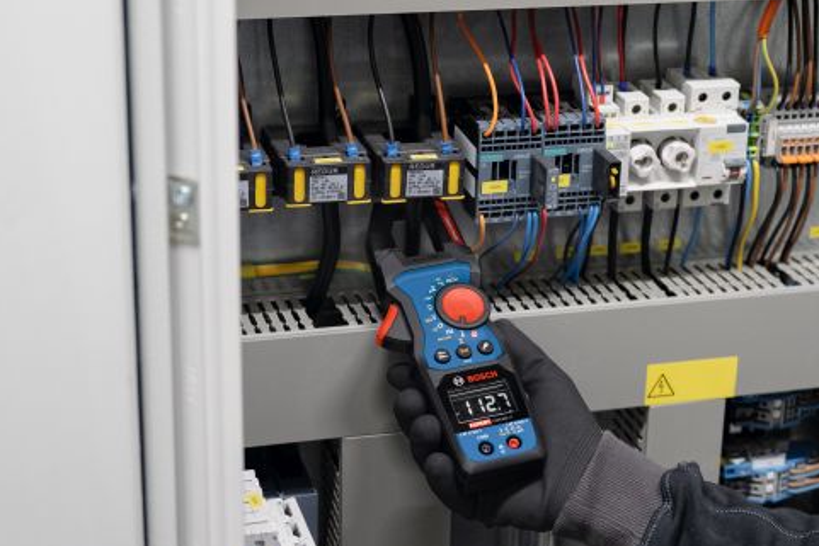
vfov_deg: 16.9
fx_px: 1843
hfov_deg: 25.0
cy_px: 241
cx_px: 477
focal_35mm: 81
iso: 1600
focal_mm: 39
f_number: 2.8
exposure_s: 1/100
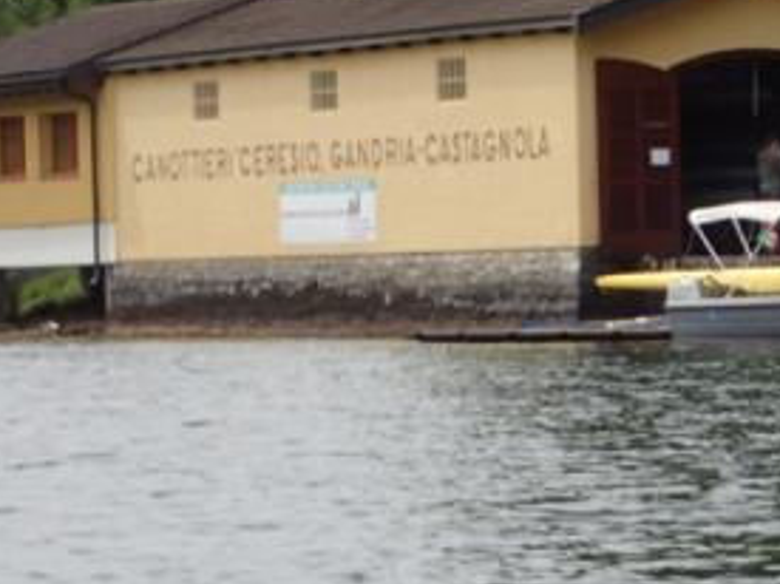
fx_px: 6554
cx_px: 806
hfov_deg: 6.8
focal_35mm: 291
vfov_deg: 5.1
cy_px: 340
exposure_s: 1/400
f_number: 5.6
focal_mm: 14.41
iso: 100
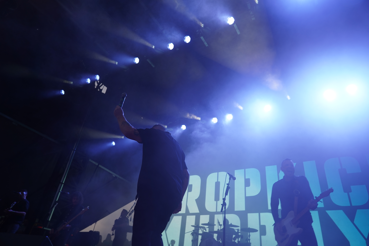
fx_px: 246
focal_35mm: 24
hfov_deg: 73.7
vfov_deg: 53.1
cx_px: 184
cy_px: 123
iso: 250
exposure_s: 1/160
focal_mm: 24
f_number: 4
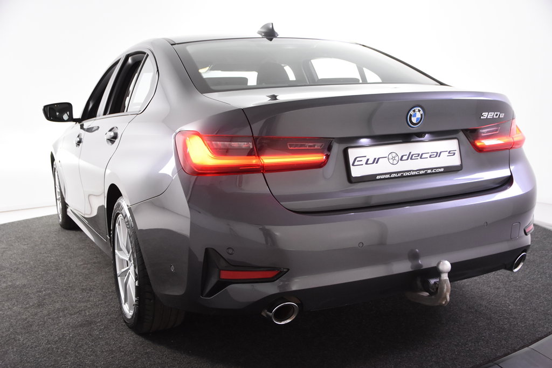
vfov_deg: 34.2
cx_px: 276
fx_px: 598
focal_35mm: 39
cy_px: 184
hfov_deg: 49.5
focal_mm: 26
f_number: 4
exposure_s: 1/60
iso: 1600
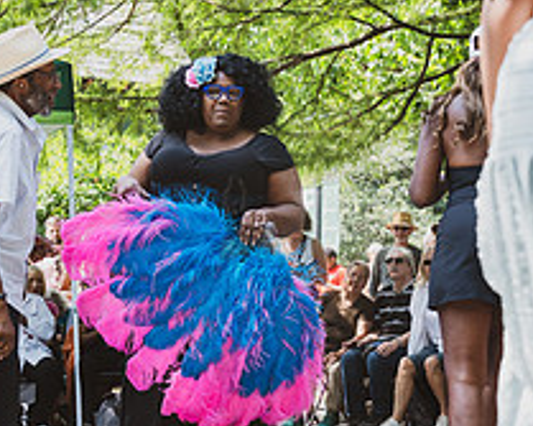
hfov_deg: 16.0
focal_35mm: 120
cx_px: 232
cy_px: 214
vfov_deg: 12.8
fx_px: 1892
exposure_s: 1/400
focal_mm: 46
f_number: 4.5
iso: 640
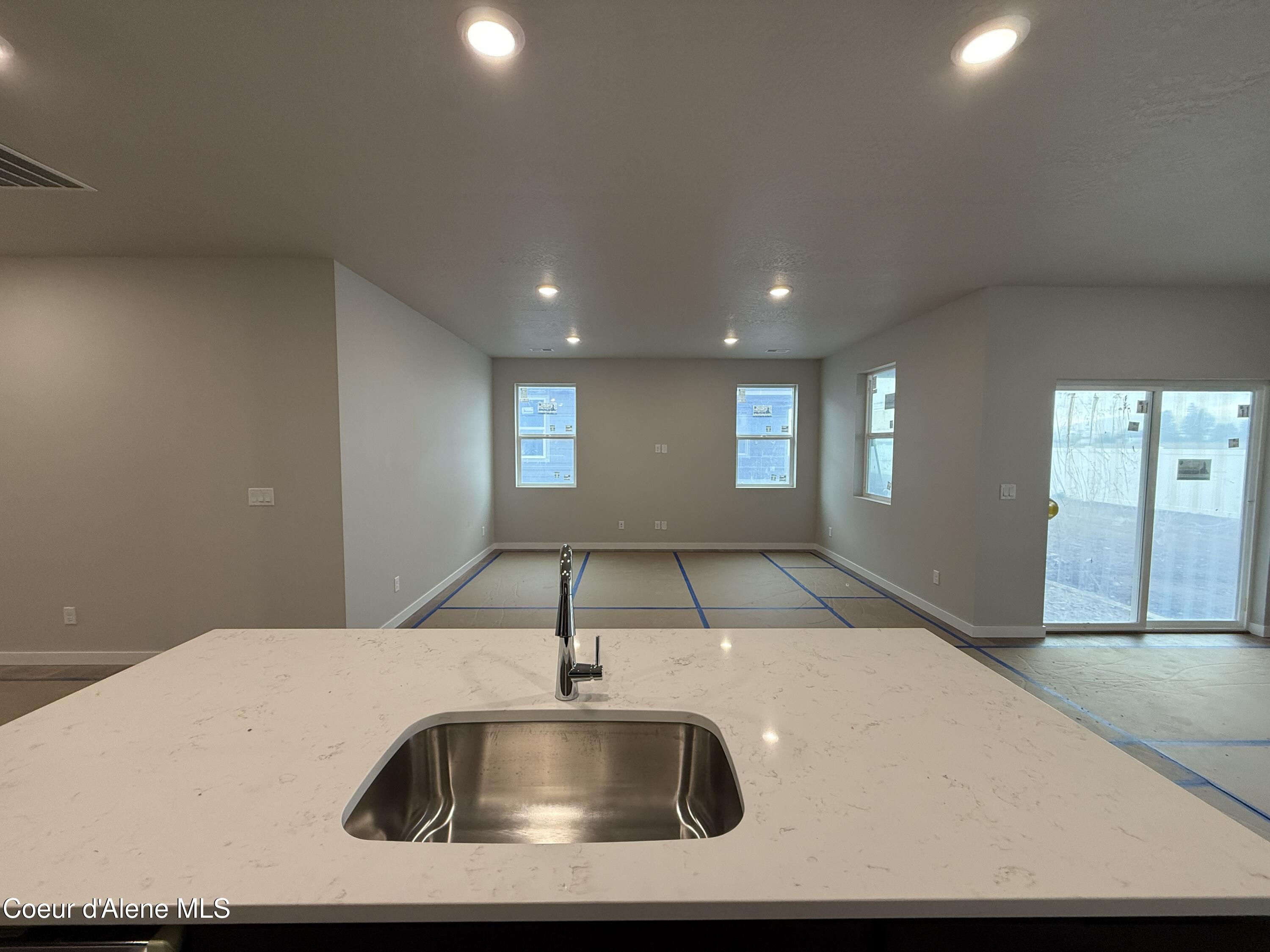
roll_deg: -0.2
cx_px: 635
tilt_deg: -3.8
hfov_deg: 102.1
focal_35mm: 14
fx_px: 514
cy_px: 476
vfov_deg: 85.7
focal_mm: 2.22
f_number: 2.2
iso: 125
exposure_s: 1/120
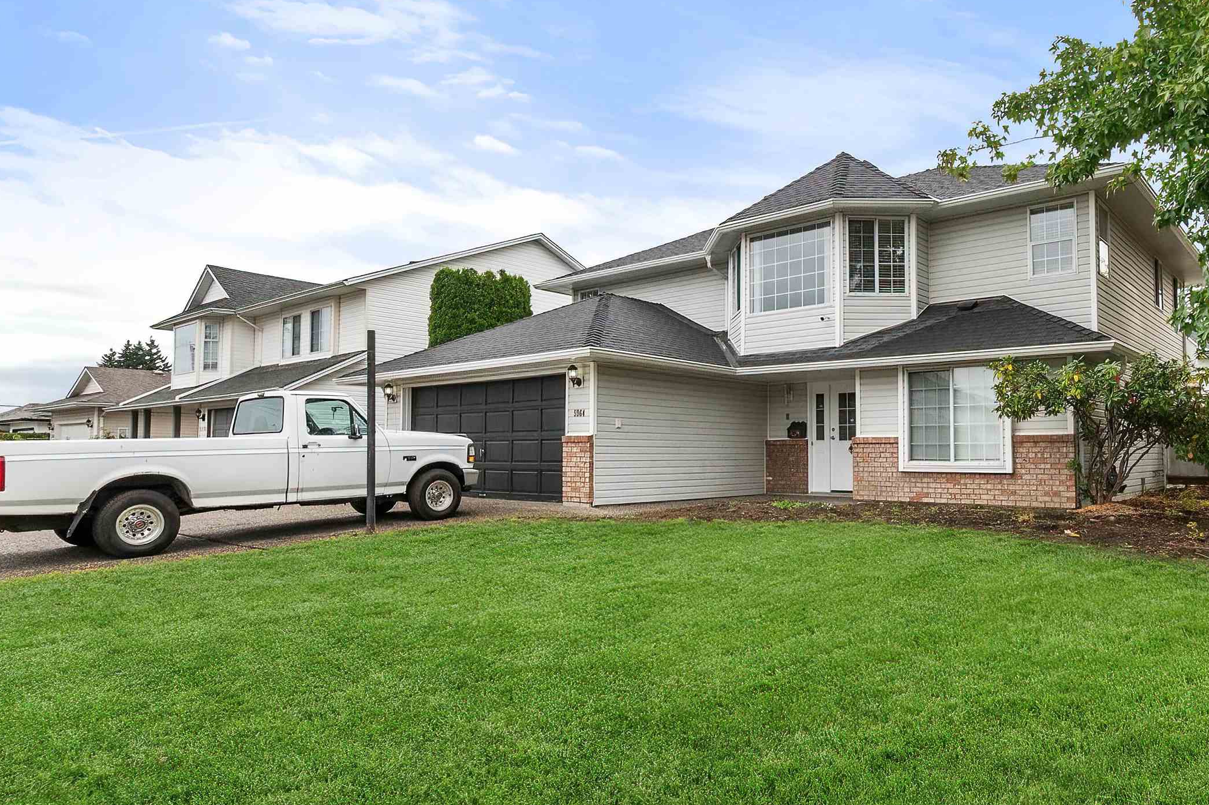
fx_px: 739
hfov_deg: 76.9
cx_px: 772
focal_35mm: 22
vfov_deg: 57.2
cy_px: 426
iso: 320
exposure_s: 1/250
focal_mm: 10
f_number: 11
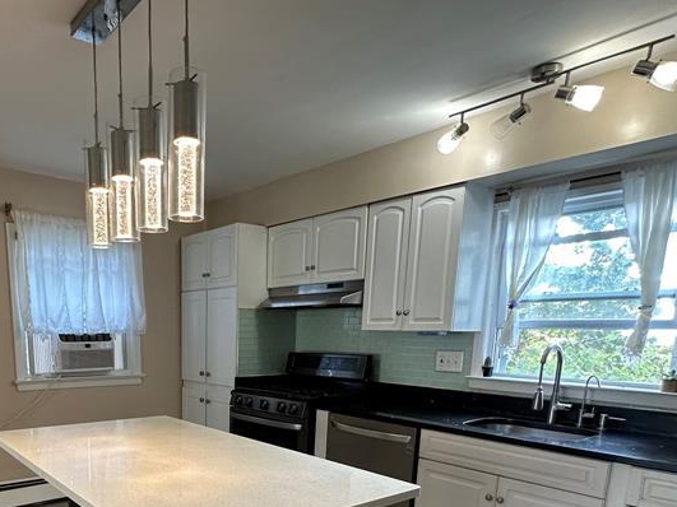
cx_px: 198
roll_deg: -0.1
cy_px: 438
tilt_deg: -11.3
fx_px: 528
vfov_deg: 47.1
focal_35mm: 27
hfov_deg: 62.8
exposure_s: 1/120
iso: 200
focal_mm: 2.22
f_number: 2.2
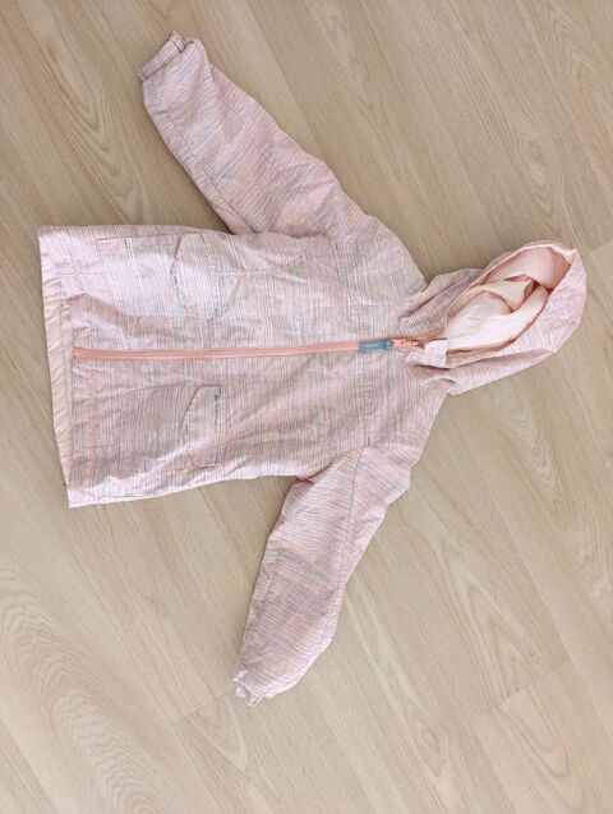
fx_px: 541
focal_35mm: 23
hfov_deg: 59.0
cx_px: 306
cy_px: 407
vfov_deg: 73.8
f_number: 1.6
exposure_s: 1/100
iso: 320
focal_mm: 6.14
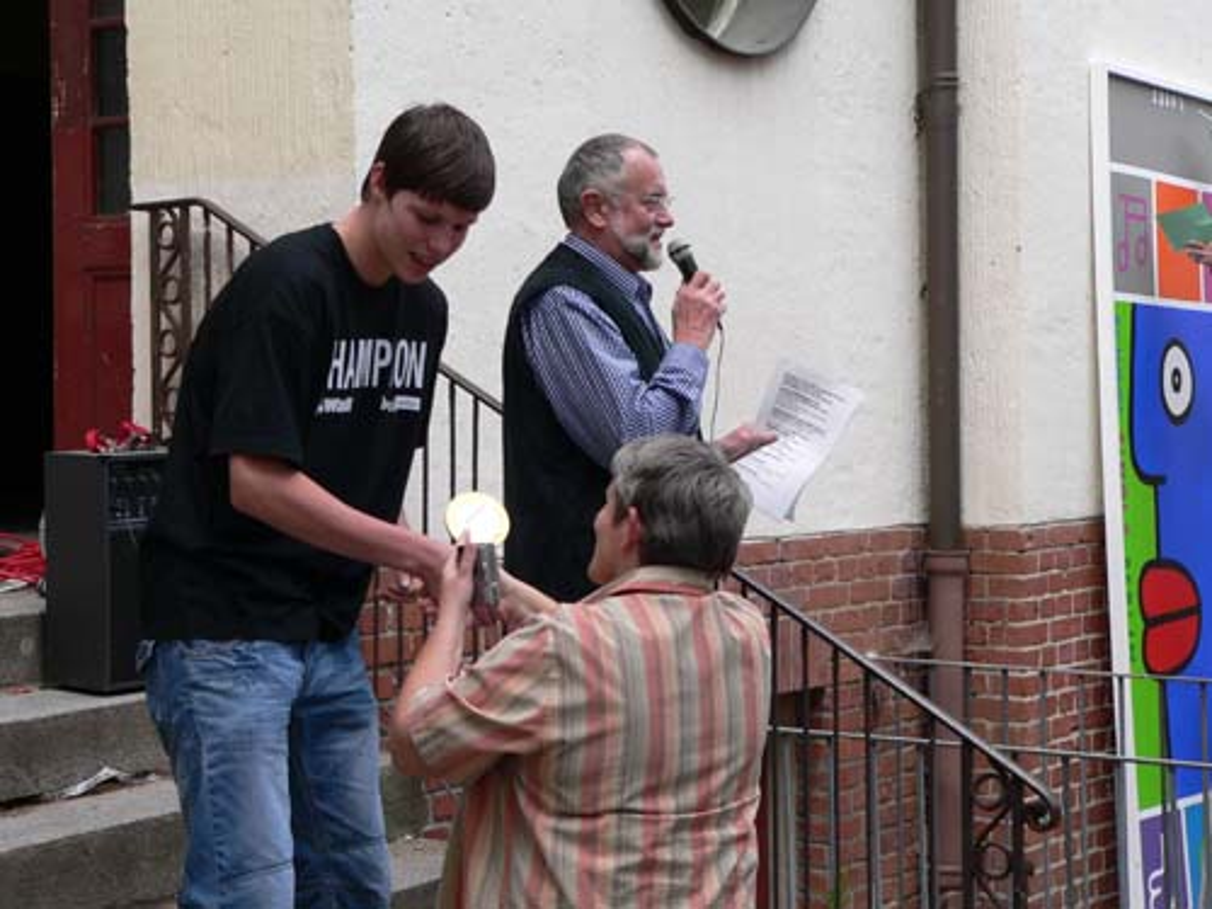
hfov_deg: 29.4
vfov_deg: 22.3
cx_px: 606
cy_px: 454
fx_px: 2311
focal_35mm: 66
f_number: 4
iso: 80
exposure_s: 1/200
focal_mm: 11
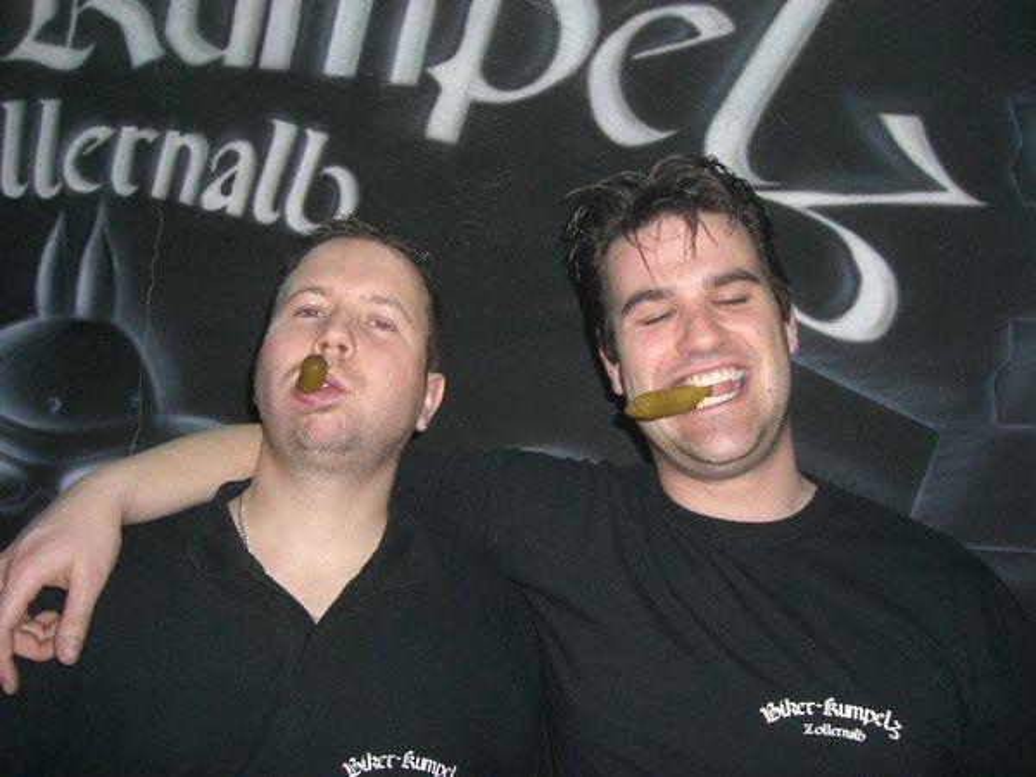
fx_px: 1137
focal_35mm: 38
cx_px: 518
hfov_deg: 49.0
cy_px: 388
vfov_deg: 37.7
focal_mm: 6.2
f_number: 2.7
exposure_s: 1/60
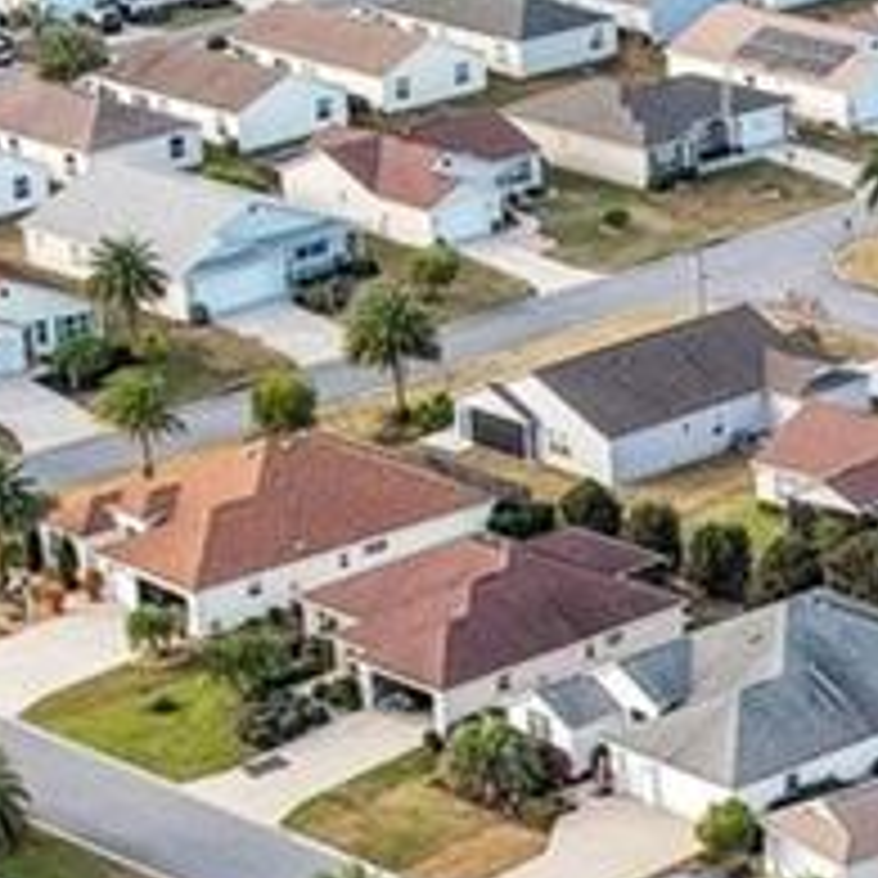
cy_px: 806
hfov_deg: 11.0
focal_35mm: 153
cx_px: 1319
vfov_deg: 11.3
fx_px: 4391
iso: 160
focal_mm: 8.4
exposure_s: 1/730
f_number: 2.8
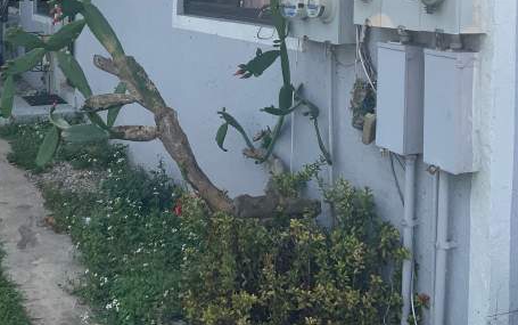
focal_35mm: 54
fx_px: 763
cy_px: -7
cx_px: 236
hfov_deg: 37.5
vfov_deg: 23.0
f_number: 1.8
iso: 16
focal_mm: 3
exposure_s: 1/1250
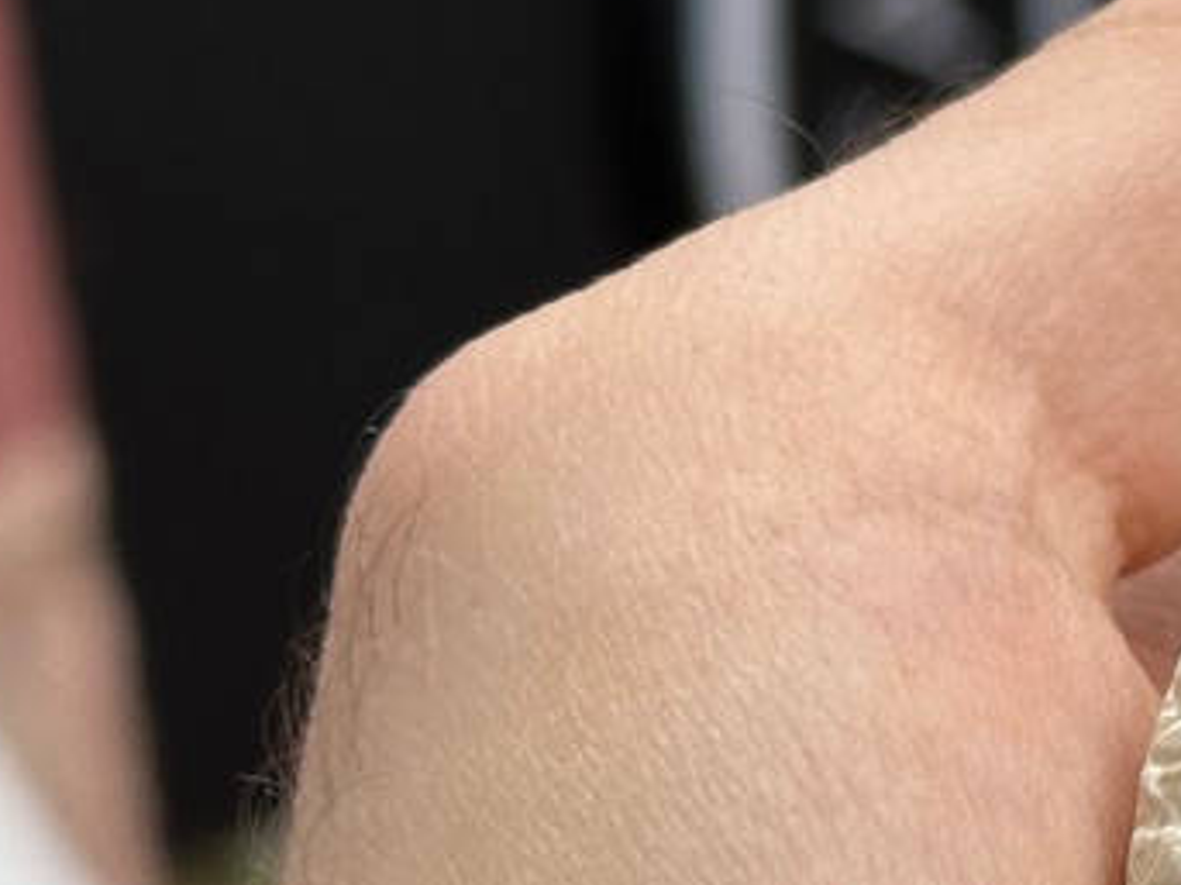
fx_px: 6105
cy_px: 386
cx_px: 2124
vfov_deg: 8.3
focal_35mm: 179
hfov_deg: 10.4
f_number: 1.78
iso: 64
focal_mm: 6.86
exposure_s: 1/1199
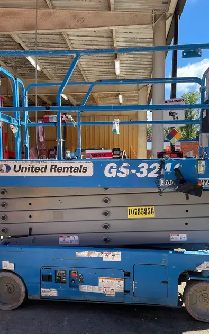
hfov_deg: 39.5
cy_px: 192
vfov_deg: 59.4
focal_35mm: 32
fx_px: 291
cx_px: 105
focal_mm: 4.2
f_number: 1.6
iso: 32
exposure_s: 1/903
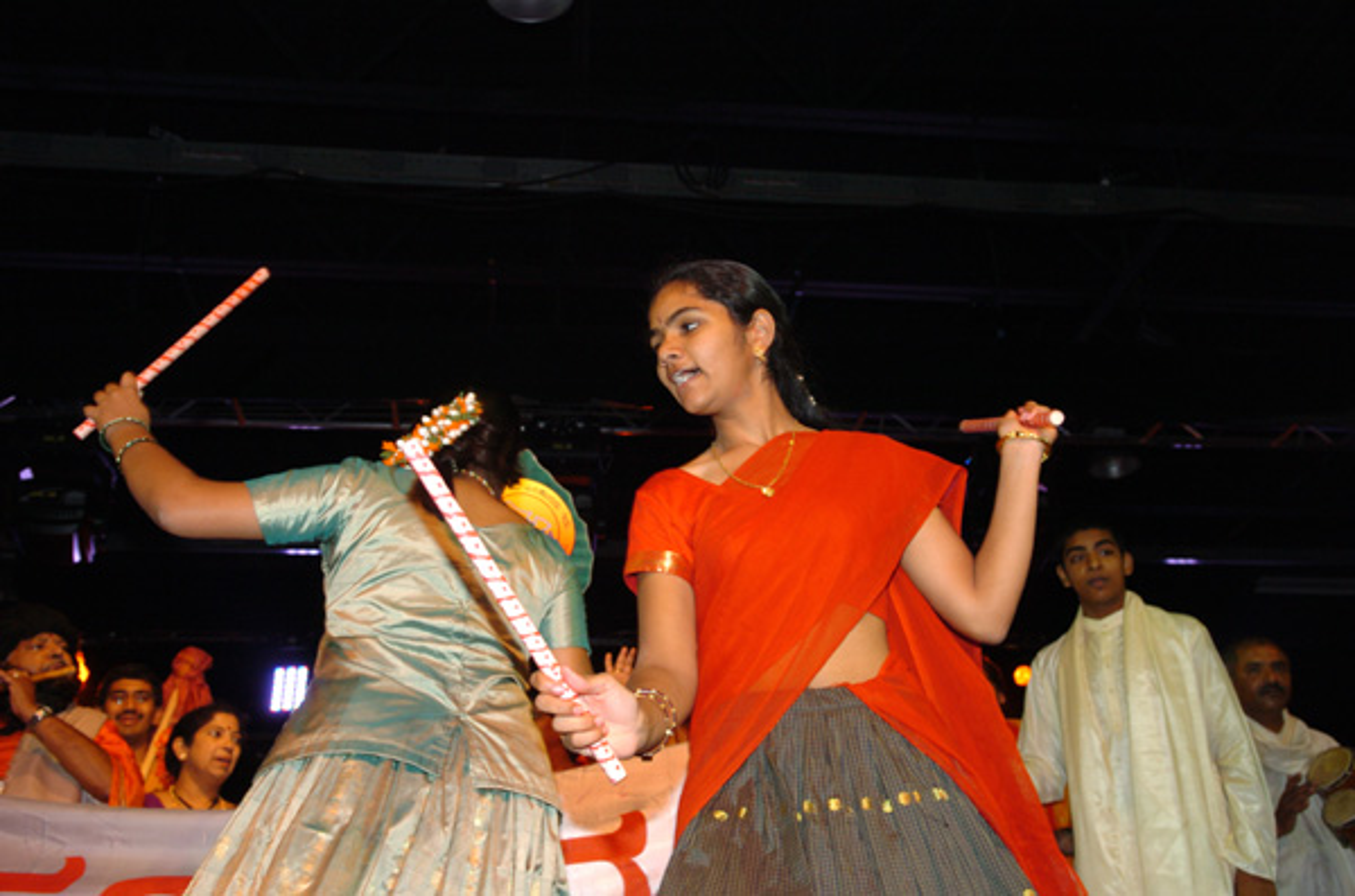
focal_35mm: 34
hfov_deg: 55.2
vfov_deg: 38.2
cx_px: 678
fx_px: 1295
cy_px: 448
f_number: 4
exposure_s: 1/200
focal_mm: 23
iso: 400
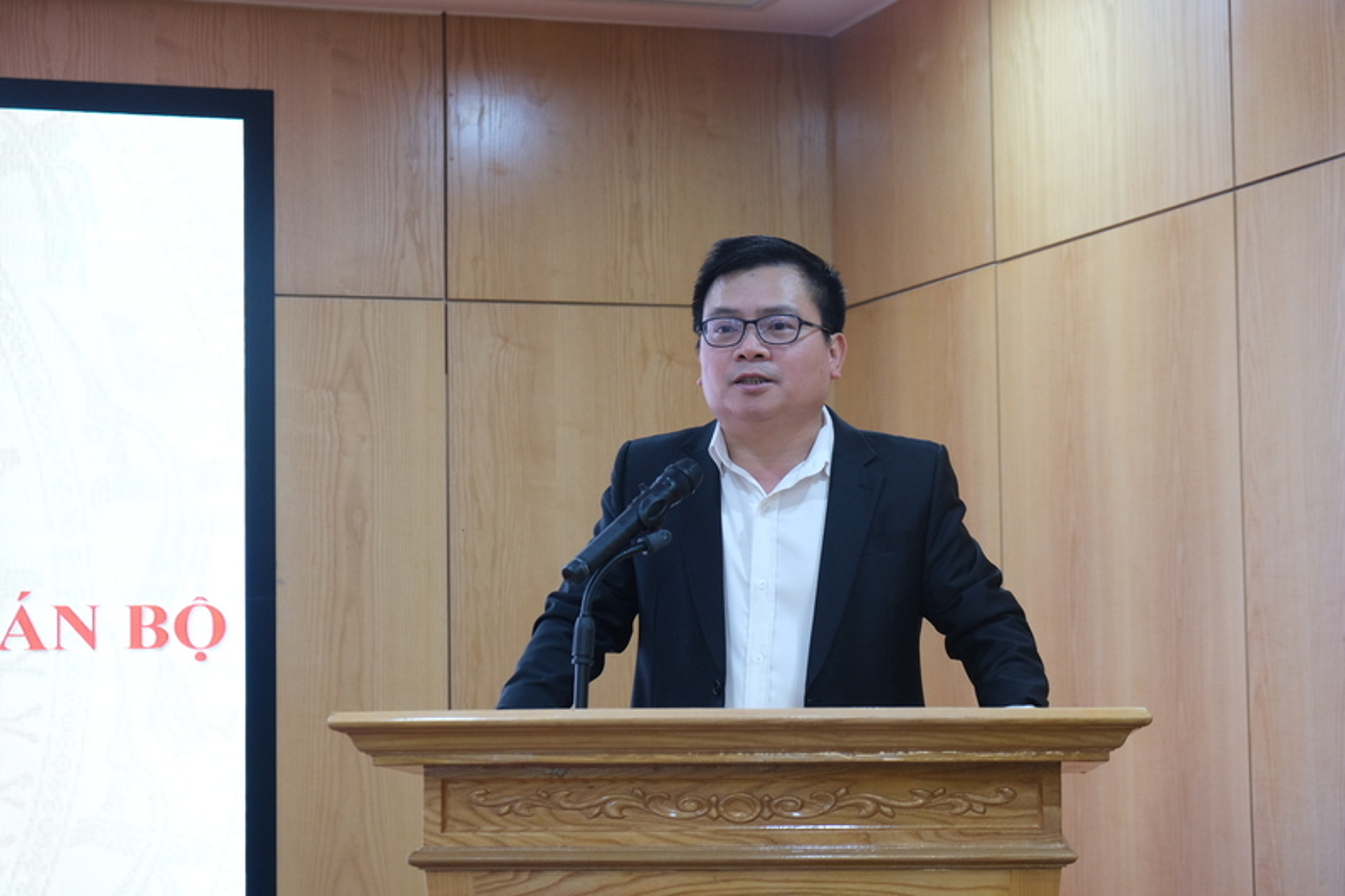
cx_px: 672
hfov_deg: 24.5
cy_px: 448
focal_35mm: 83
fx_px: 3100
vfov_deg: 16.4
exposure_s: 1/125
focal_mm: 55
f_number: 4
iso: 1250
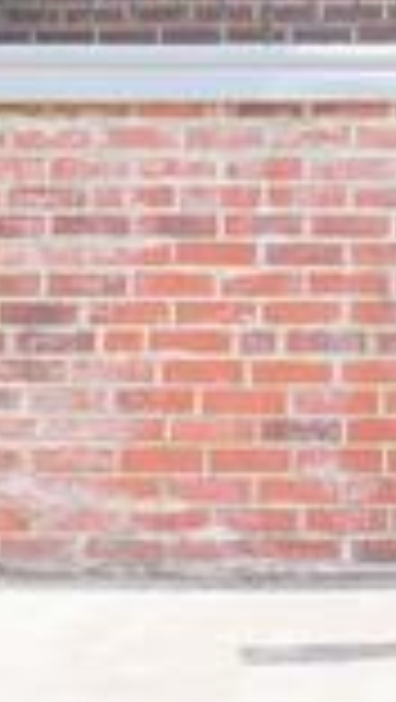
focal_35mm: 172
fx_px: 3204
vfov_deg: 11.8
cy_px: -450
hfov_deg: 6.8
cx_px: 792
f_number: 5.6
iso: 200
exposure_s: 1/500
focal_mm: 12
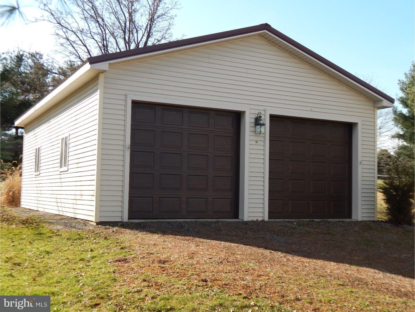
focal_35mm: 43
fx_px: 516
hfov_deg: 43.9
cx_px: 208
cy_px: 156
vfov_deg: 33.6
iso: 125
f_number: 3.6
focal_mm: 7.7
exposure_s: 1/500
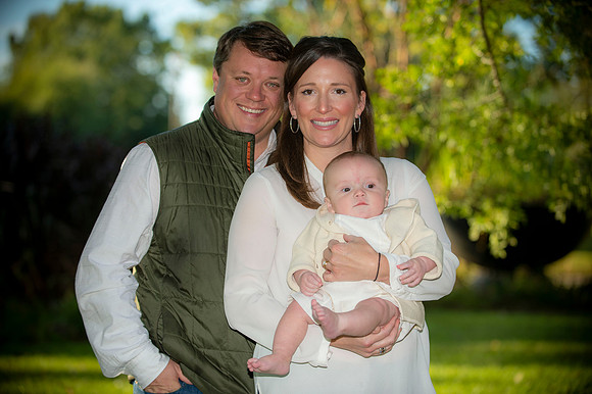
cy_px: 197
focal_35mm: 95
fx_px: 1561
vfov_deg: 14.4
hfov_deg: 21.5
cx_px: 296
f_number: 4
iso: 100
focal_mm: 95
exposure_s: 1/320
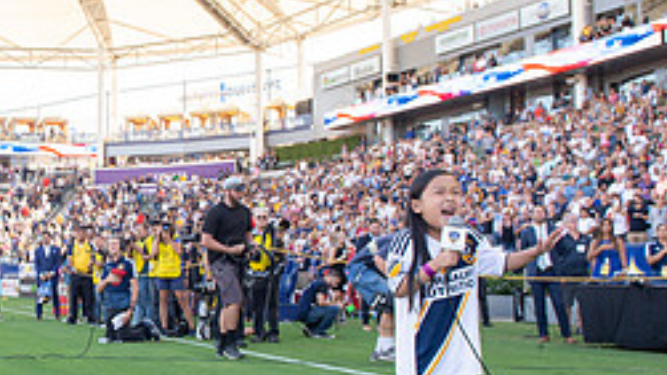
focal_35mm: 58
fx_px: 1025
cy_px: 219
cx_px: 48
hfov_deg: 33.8
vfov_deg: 20.7
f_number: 4.5
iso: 200
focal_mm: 24
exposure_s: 1/320
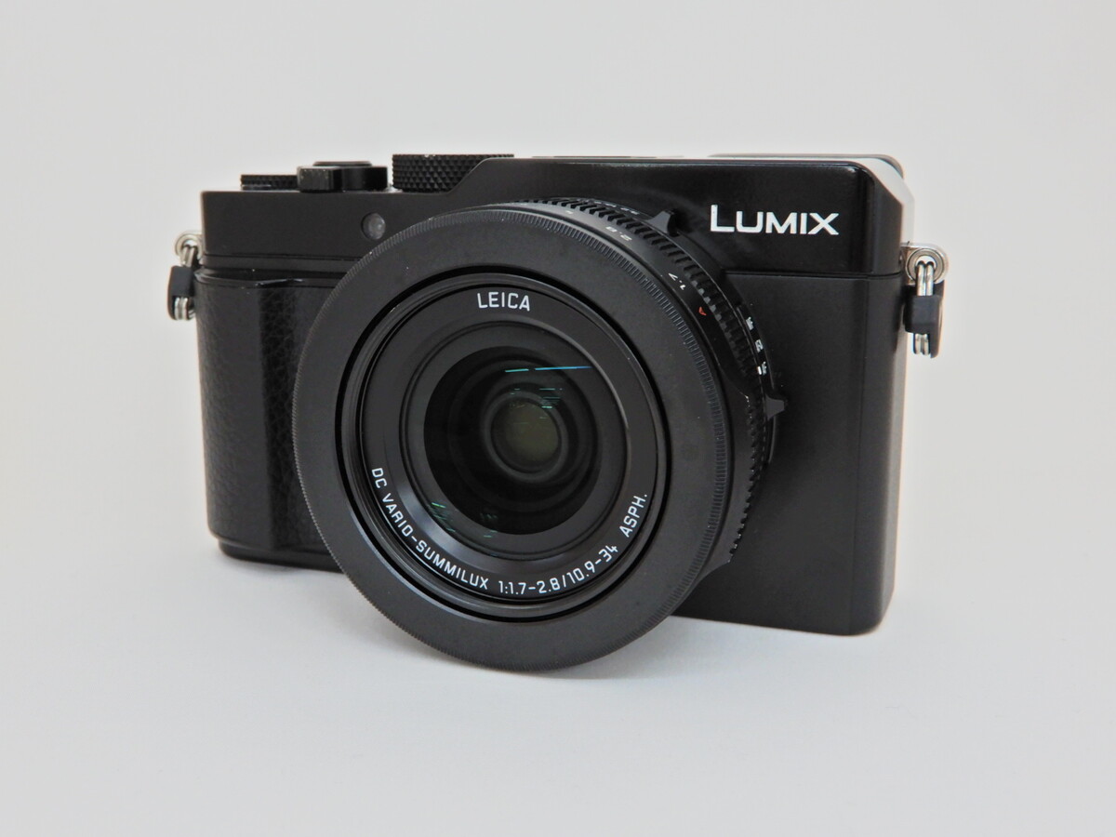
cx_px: 558
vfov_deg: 34.3
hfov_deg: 44.8
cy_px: 418
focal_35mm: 42
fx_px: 1354
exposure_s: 1/30
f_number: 4
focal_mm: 7.5
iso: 200
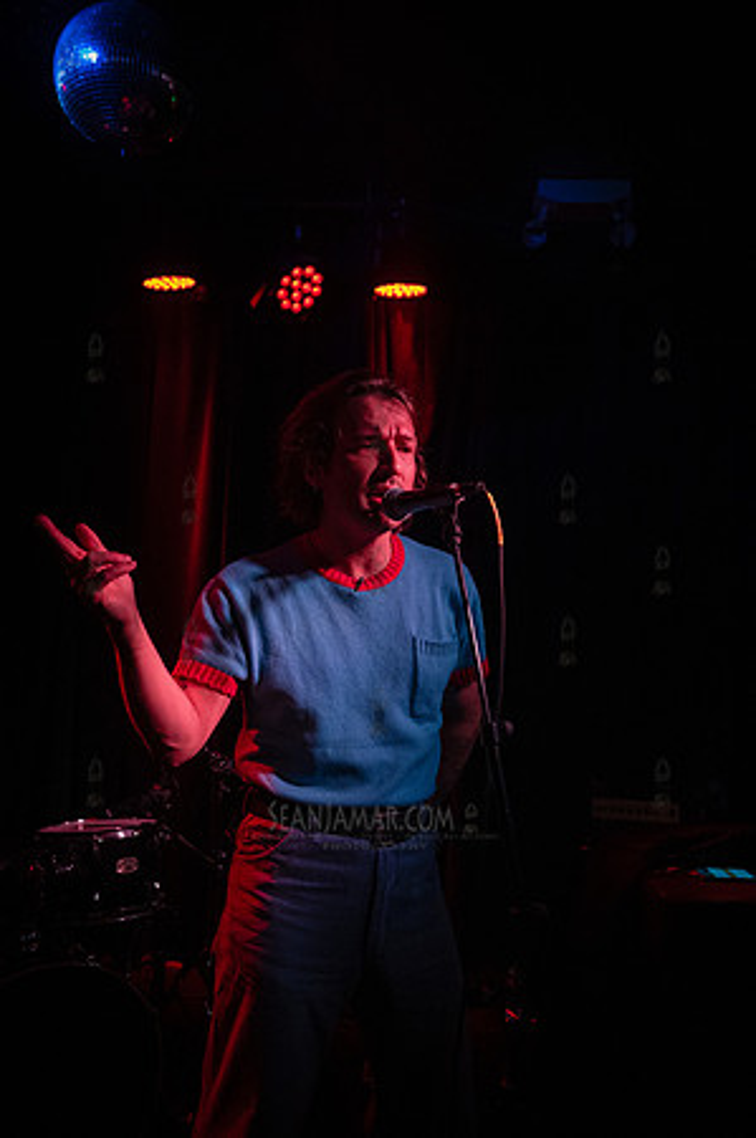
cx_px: 378
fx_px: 916
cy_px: 569
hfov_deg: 44.9
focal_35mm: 29
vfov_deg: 63.7
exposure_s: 1/400
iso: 10000
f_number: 4
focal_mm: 29
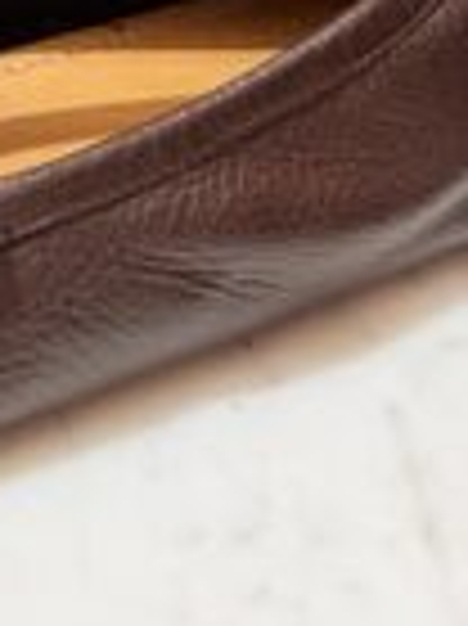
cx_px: -220
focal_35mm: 99
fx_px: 1787
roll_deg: -0.3
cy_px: -277
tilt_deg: -20.5
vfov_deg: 18.0
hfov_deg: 14.0
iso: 320
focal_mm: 6.76
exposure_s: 1/50
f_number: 1.78
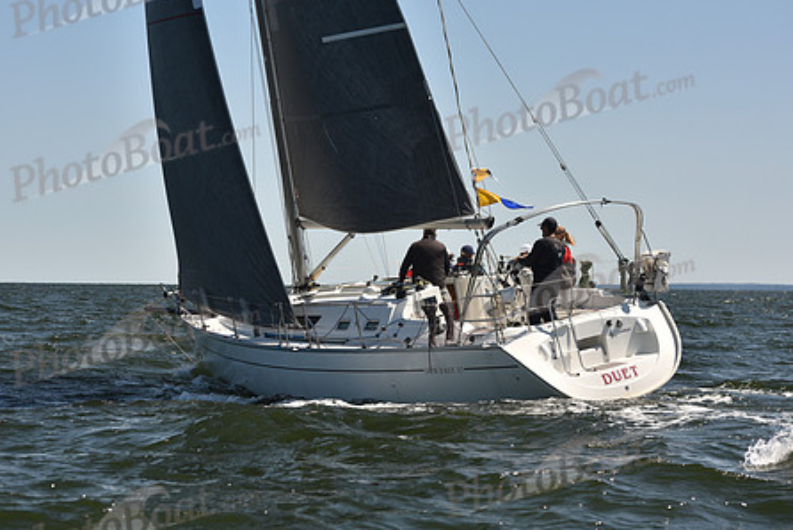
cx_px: 354
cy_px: 223
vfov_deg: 15.0
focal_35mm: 91
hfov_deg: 22.4
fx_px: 2006
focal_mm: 70
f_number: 4.5
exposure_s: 1/1250
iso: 250
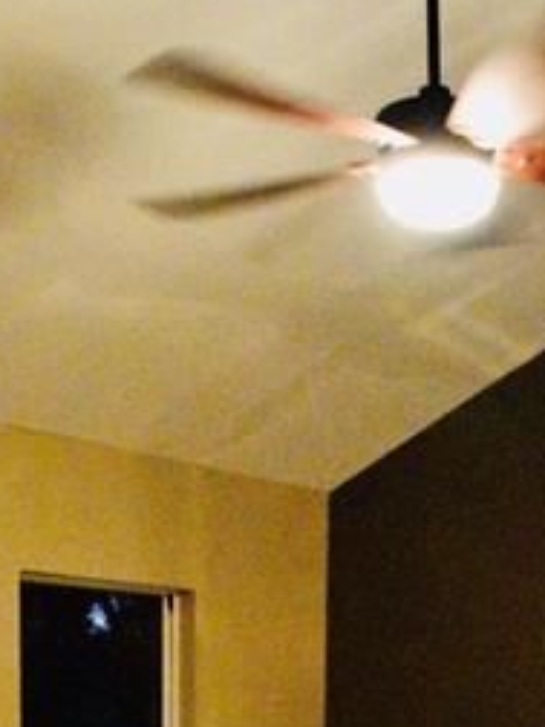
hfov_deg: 18.3
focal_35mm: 79
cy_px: 943
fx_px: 1658
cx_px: 519
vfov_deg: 22.2
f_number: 3.5
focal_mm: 18
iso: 12800
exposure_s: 1/40
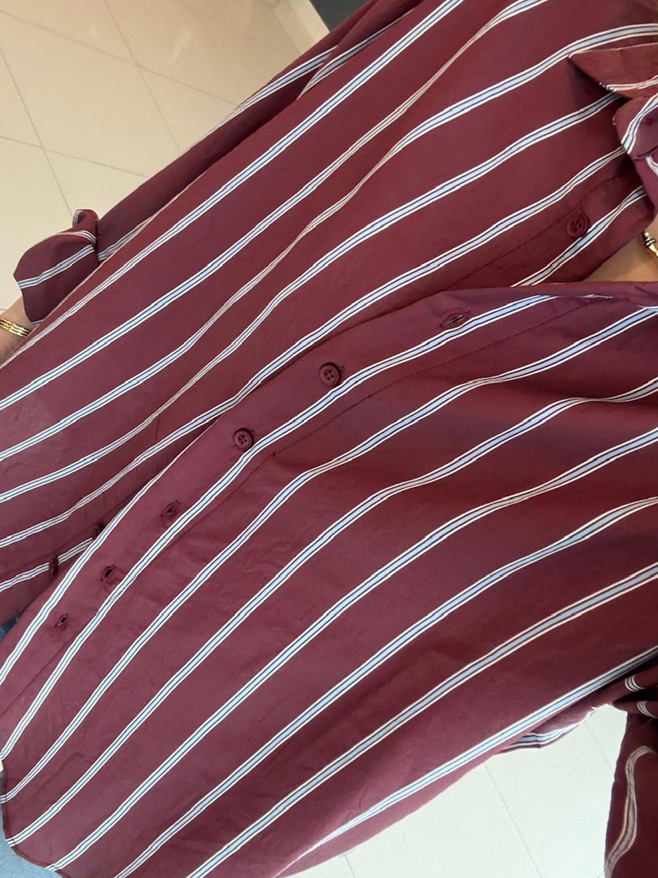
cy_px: 426
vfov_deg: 56.8
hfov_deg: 44.1
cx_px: 327
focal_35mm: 32
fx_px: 811
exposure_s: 1/60
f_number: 1.9
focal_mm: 2.69
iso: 125
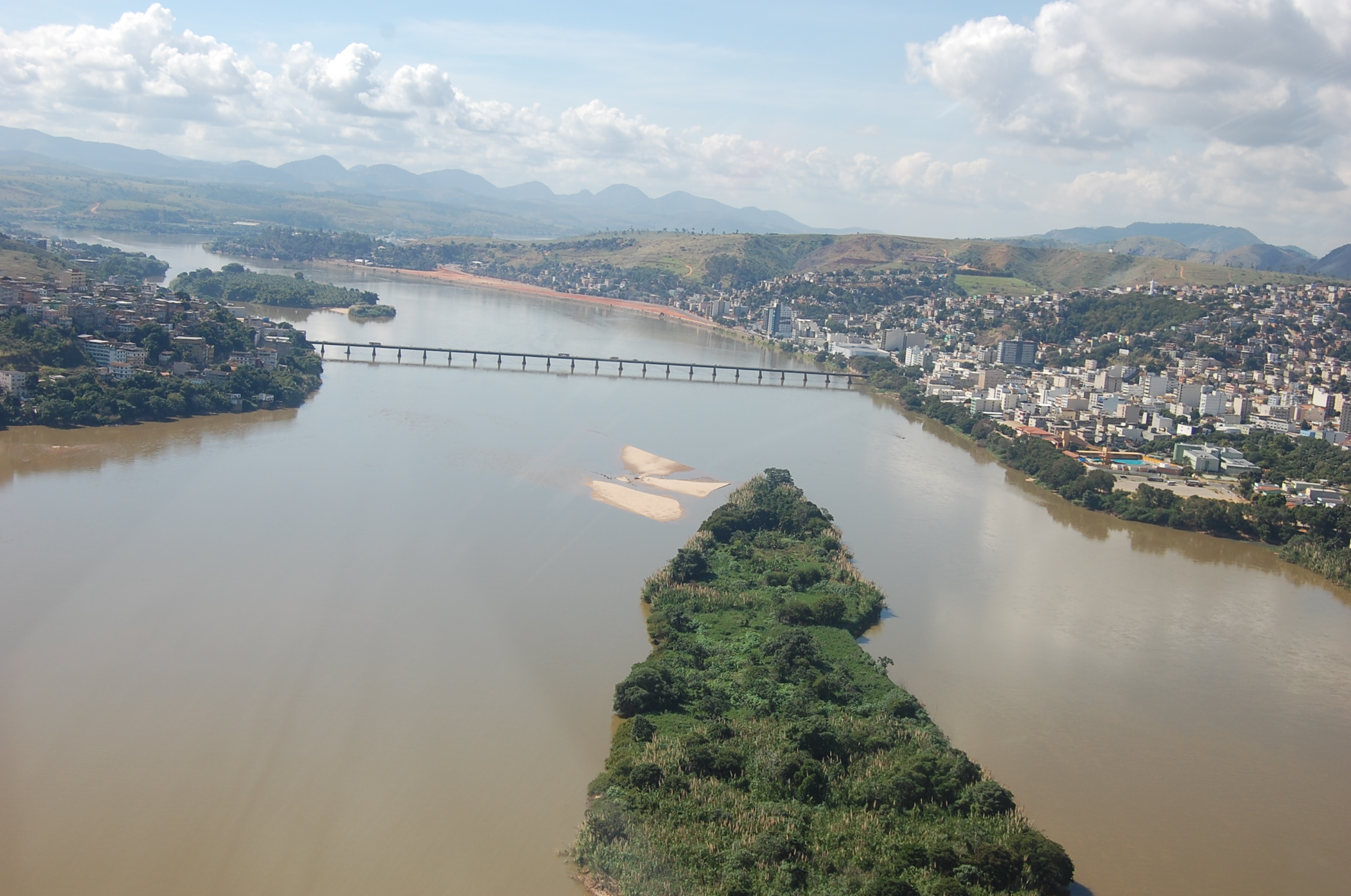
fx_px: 1573
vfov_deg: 31.8
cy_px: 448
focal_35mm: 42
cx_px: 676
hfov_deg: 46.5
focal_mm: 28
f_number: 9
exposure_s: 1/320
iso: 200
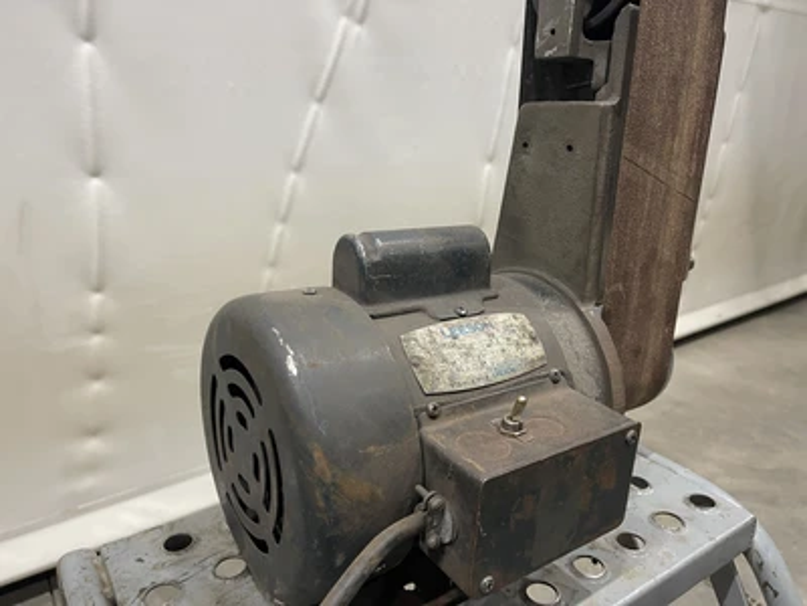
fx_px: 583
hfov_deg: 69.4
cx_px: 404
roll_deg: -0.4
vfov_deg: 54.9
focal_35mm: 25
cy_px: 303
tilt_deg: -18.6
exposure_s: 1/60
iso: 320
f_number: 1.6
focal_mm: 5.1
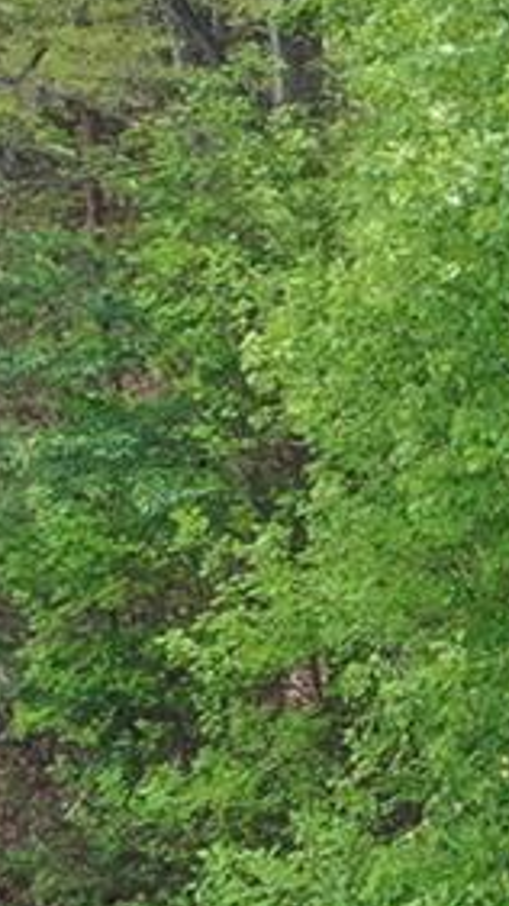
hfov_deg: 5.0
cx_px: 2149
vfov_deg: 10.1
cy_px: 679
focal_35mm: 214
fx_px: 5136
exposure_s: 1/200
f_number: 4.5
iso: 100
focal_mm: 10.26
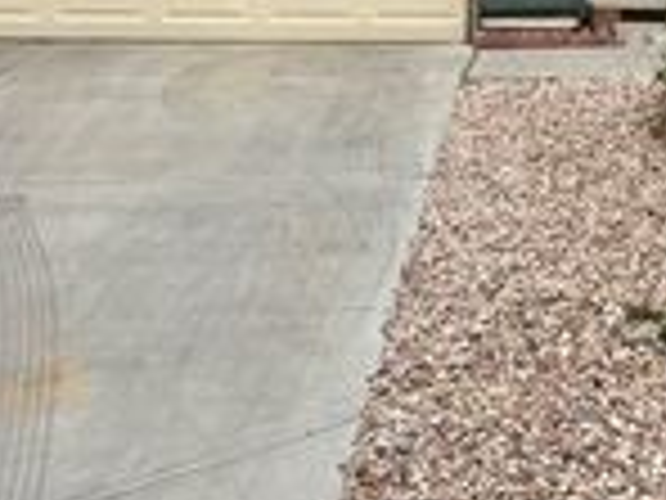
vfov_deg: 15.5
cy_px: -241
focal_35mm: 88
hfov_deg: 21.3
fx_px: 1693
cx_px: 711
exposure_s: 1/5618
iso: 50
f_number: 1.6
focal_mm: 5.96
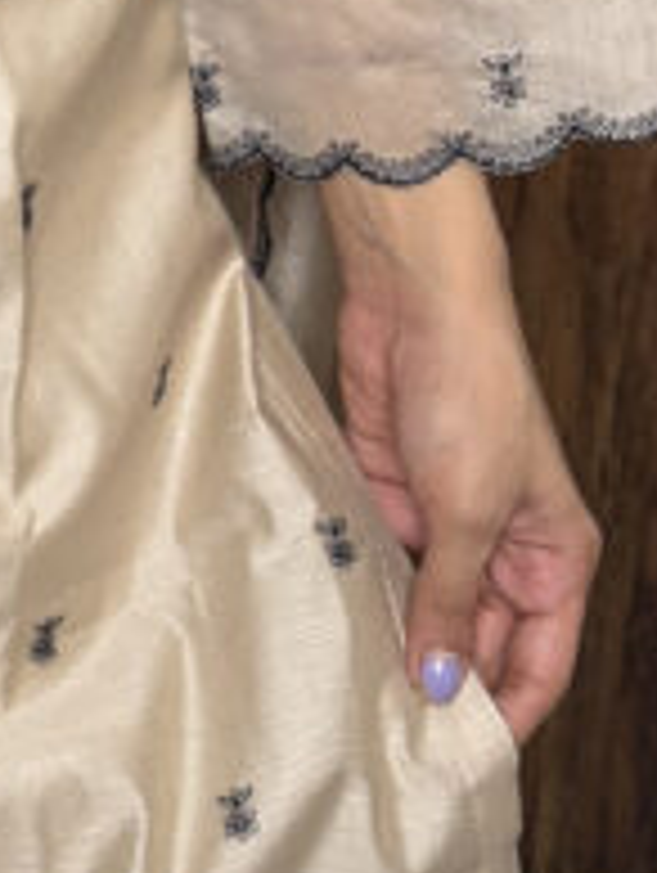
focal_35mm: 125
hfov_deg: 11.1
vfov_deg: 15.6
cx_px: -540
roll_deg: +0.2
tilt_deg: -24.1
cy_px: 160
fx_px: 3156
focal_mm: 5.96
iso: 80
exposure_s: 1/50
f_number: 1.6
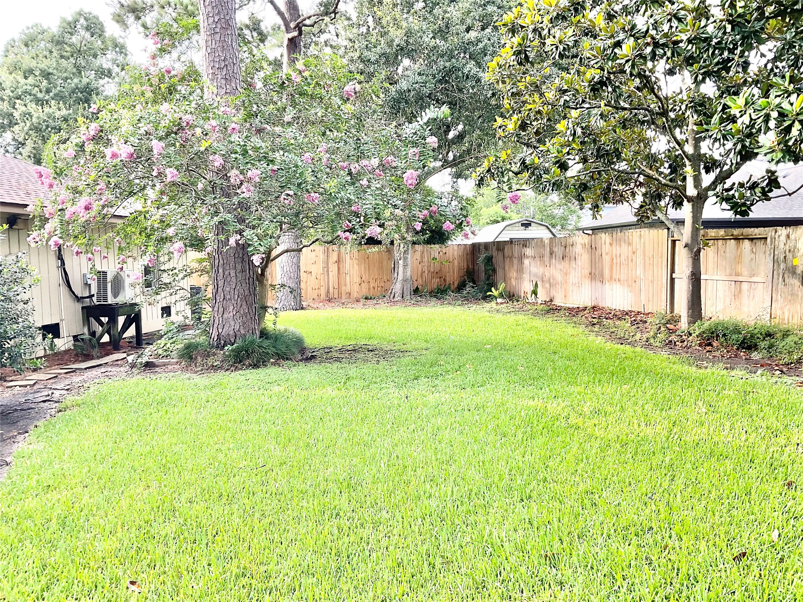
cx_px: 402
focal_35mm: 29
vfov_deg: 48.2
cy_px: 301
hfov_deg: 61.7
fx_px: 673
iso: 32
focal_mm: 3
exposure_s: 1/122
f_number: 1.8
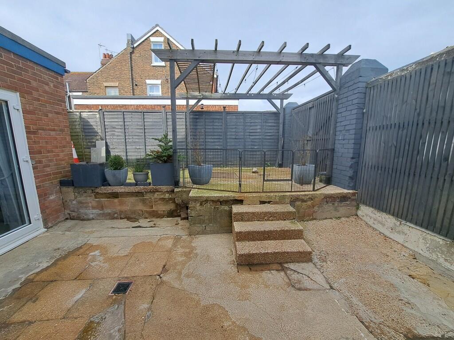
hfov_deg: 106.2
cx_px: 227
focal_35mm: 13
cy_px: 170
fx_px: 170
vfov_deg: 89.9
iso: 50
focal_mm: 1.74
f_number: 2.2
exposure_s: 1/843
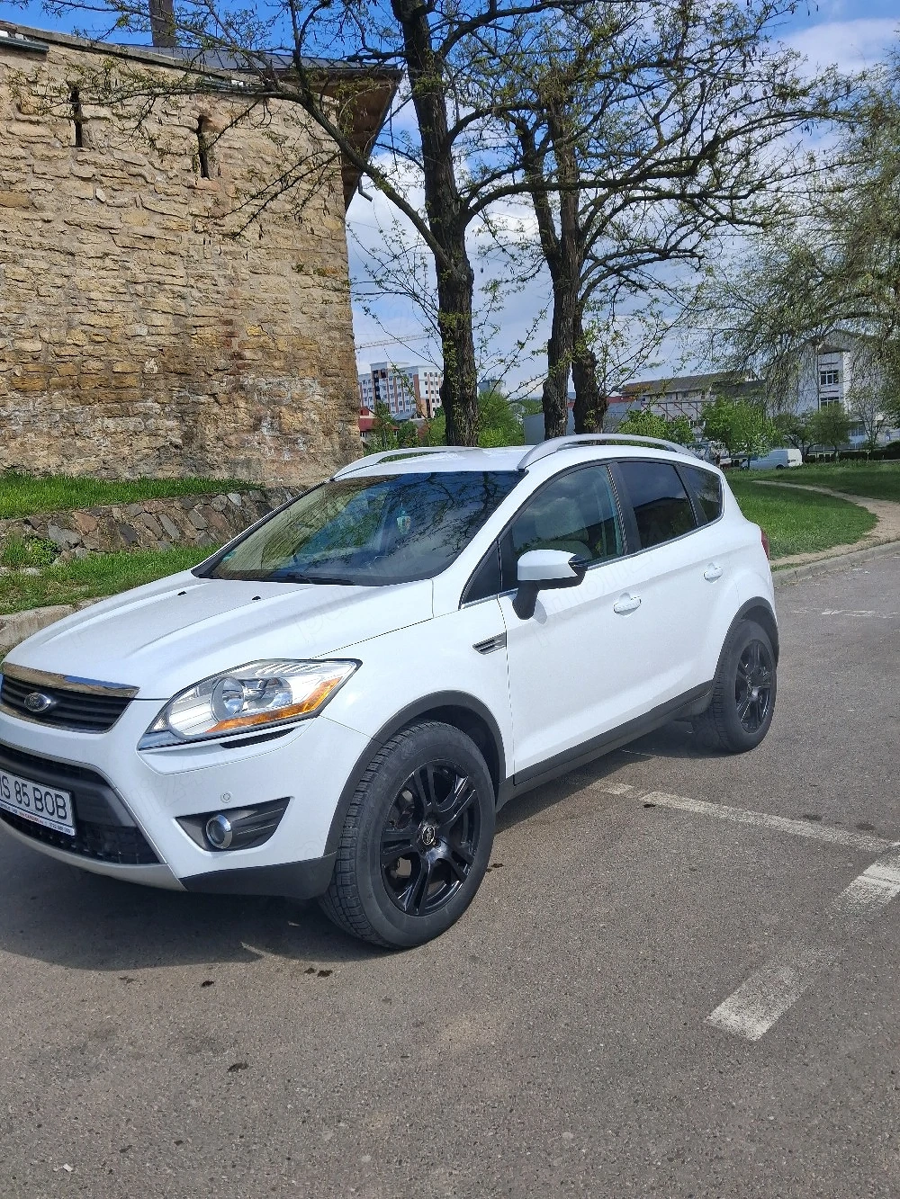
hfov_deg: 51.4
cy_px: 600
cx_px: 450
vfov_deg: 65.3
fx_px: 936
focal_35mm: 27
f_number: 1.8
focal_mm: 4
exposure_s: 1/769
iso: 25
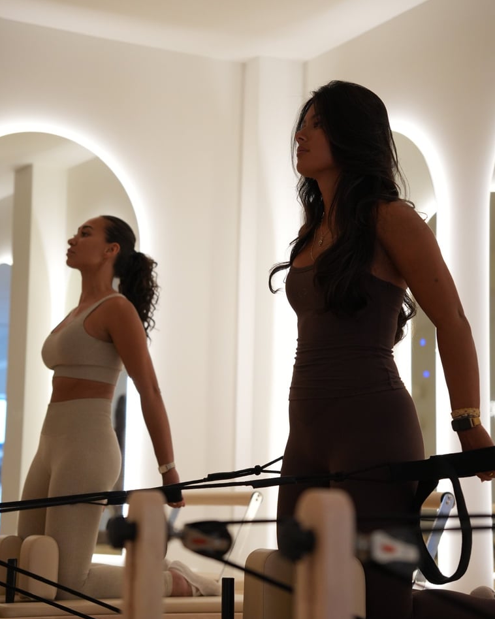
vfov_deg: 23.5
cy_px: 302
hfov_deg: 18.9
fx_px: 1489
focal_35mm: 81
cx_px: 245
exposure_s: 1/160
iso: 800
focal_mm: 47.5
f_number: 2.8
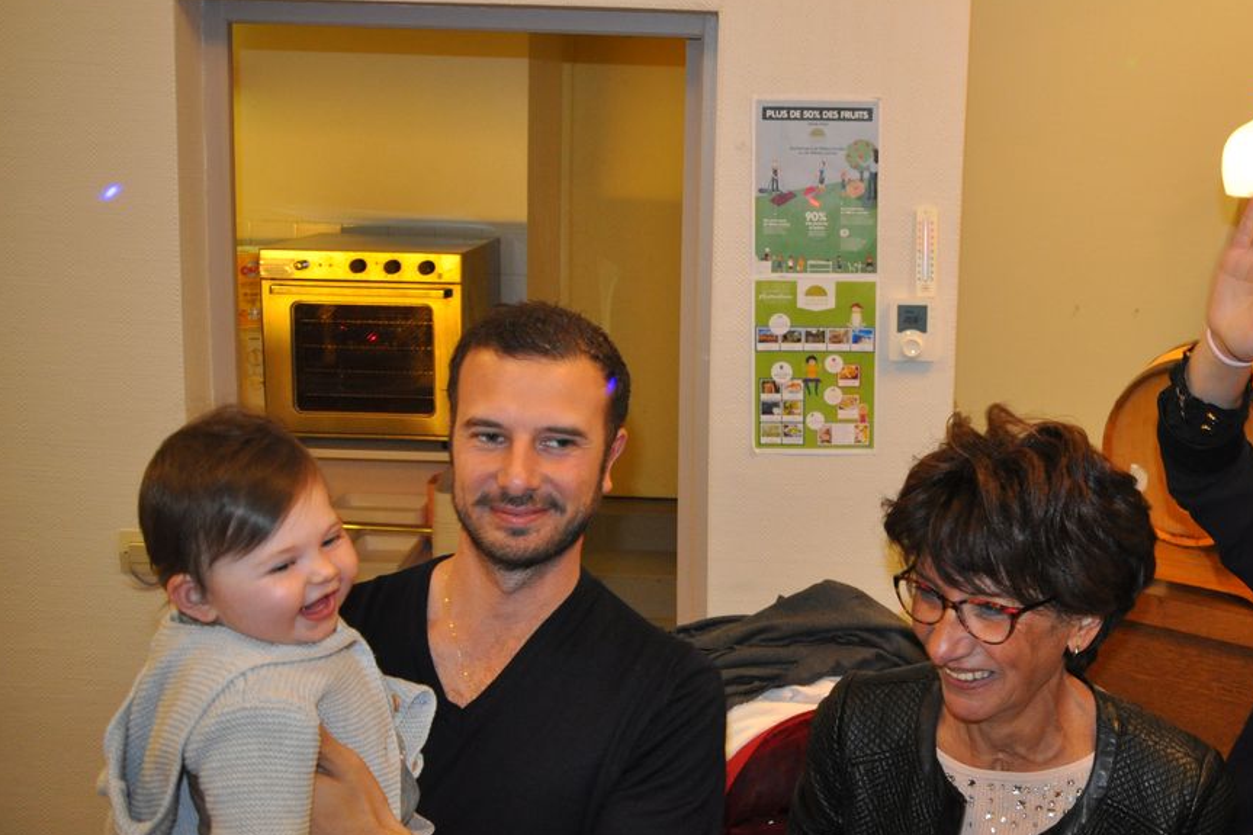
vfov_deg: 33.3
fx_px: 1392
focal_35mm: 40
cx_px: 922
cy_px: 344
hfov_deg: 46.9
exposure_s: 1/100
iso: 800
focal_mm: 18
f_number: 3.5
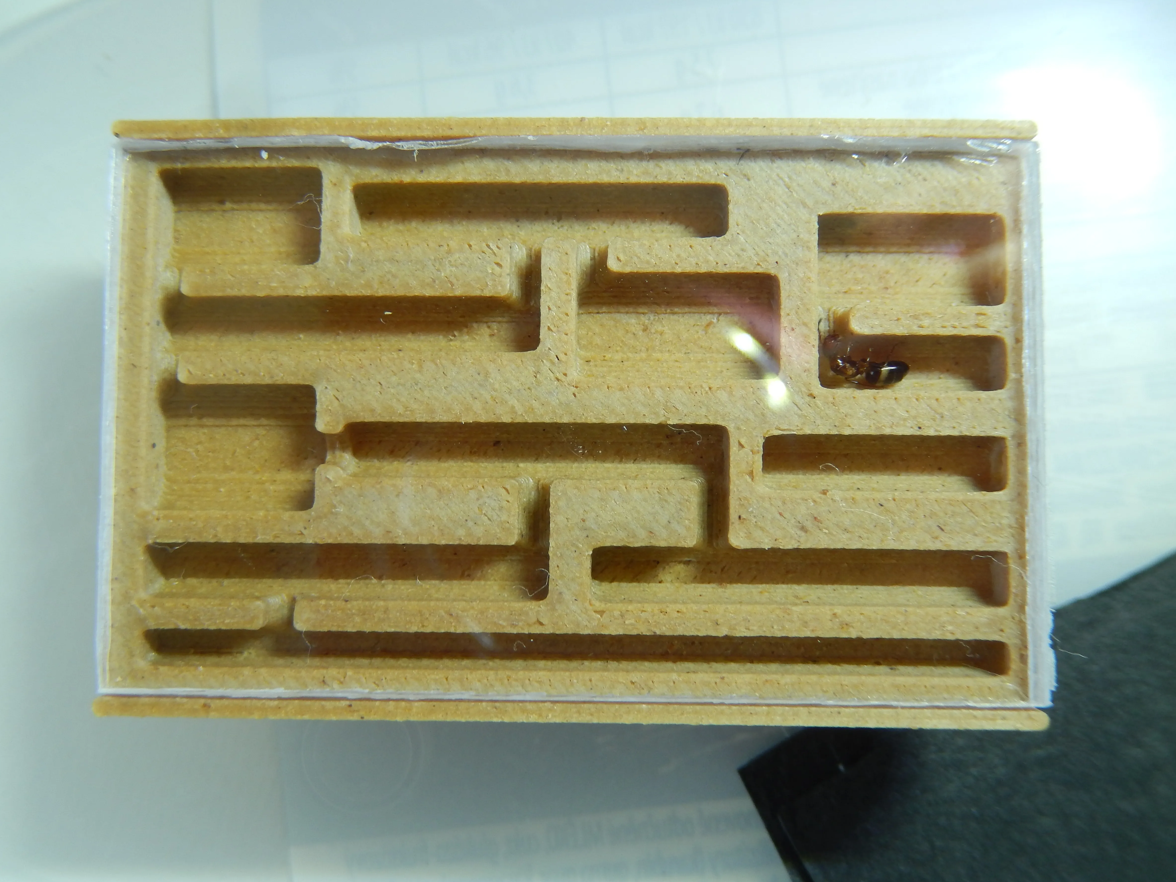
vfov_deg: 42.9
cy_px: 432
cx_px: 571
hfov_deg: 55.3
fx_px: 1121
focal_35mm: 33
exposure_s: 1/50
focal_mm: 5.7
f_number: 3.8
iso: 125
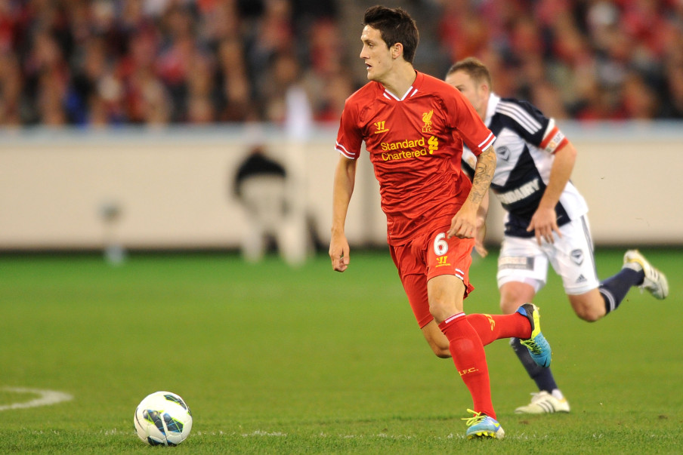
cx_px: 342
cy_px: 228
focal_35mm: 400
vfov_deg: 3.4
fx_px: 7590
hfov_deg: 5.2
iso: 1600
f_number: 3.2
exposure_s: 1/1000
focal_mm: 400
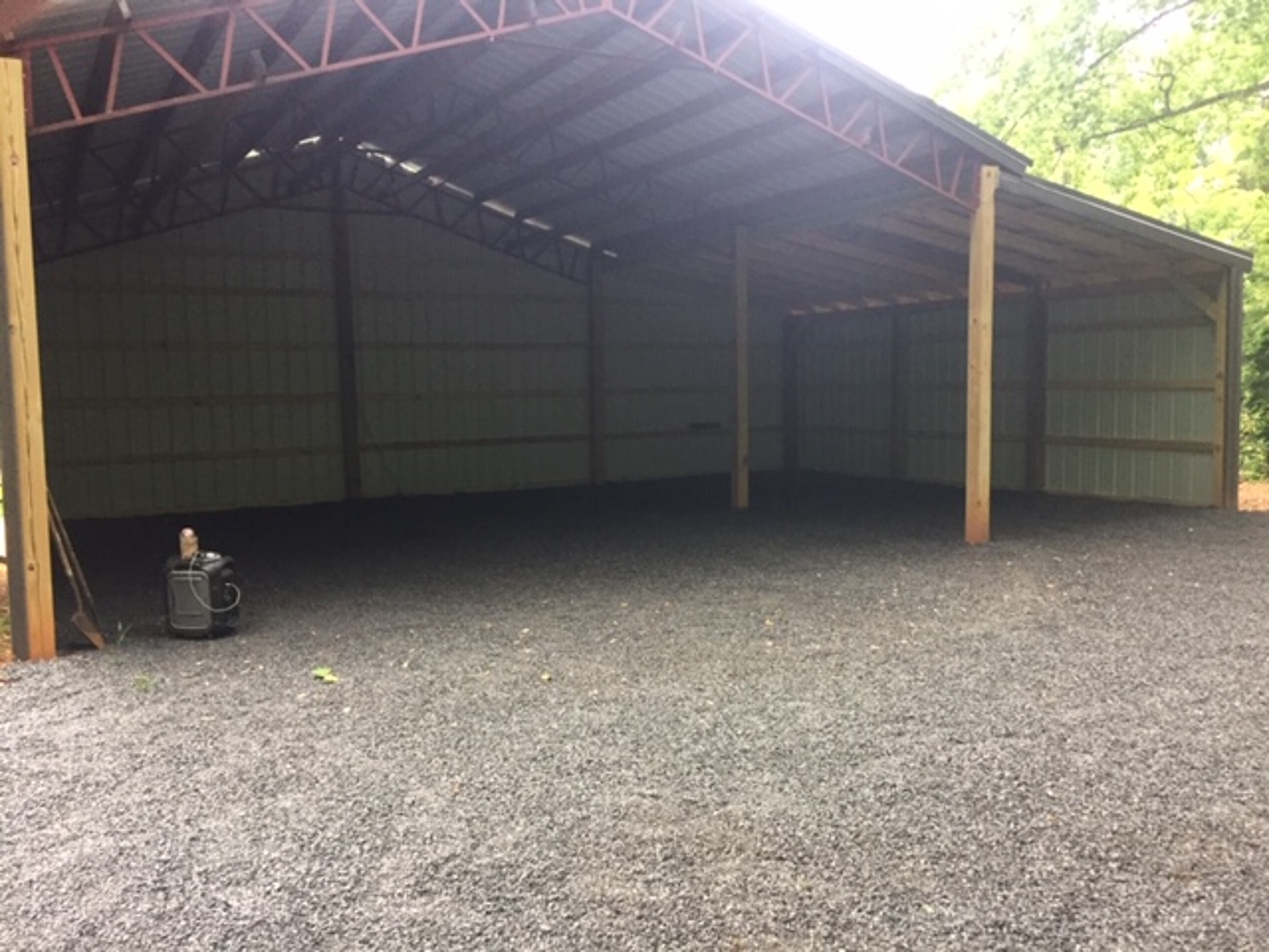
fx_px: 1063
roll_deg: +0.3
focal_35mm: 29
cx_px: 634
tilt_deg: -5.5
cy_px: 476
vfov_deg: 48.2
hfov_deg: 61.7
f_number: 2.2
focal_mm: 4.15
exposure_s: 1/30
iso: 200
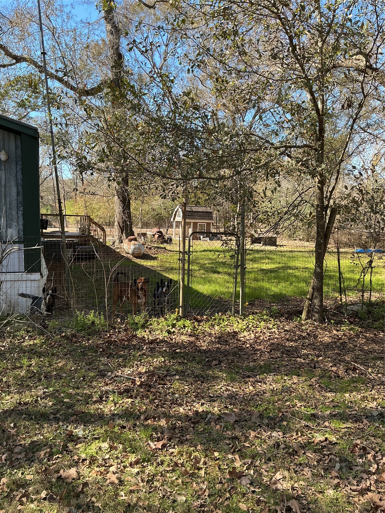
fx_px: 430
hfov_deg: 48.2
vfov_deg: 61.7
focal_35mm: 29
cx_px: 192
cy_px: 256
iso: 25
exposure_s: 1/370
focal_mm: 3
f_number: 1.8
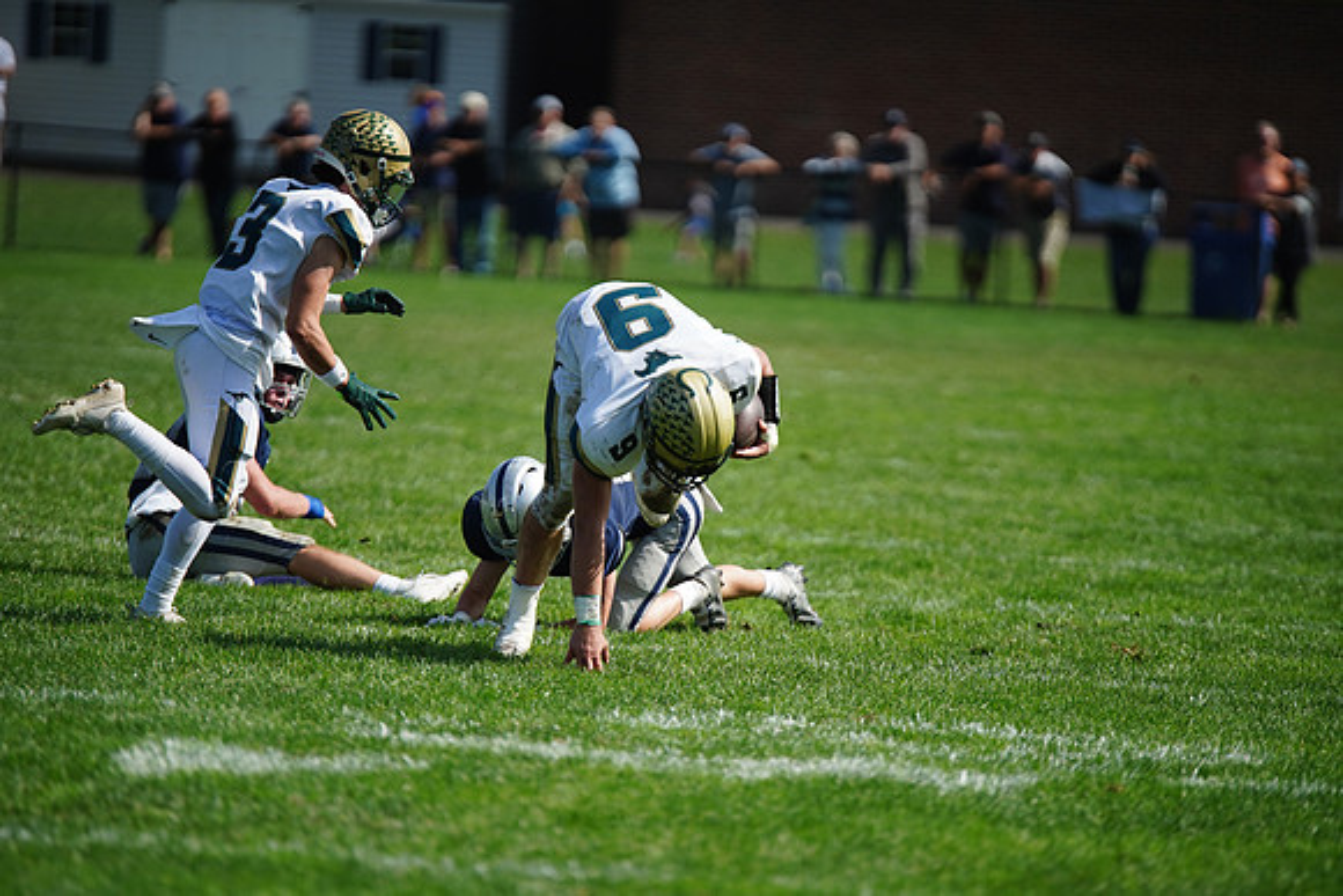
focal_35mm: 300
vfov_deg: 4.6
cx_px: 672
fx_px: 11194
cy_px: 448
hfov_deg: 6.9
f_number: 2.8
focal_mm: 300
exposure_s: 1/5000
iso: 400
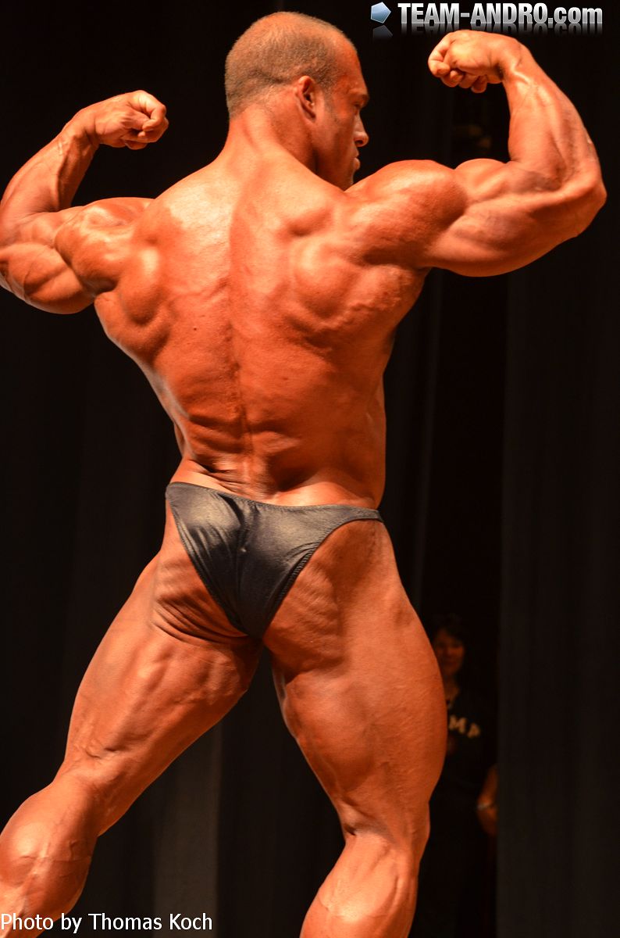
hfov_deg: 12.1
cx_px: 310
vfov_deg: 18.2
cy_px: 469
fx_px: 2921
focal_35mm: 112
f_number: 4
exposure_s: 1/60
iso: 1250
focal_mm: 75
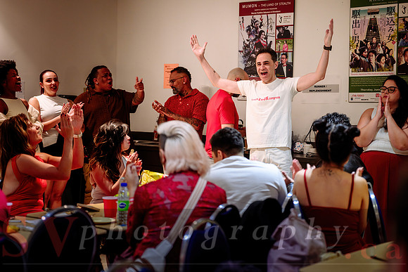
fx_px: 712
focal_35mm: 63
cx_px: 216
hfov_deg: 32.0
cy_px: 119
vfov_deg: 21.6
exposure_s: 1/100
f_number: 2
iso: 1000
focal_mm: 56
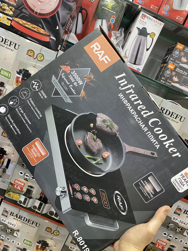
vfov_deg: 67.3
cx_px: 94
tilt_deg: -12.6
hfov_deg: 53.1
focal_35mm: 26
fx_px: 188
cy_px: 126
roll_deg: -24.6
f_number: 1.8
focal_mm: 4.25
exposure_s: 1/50
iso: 125
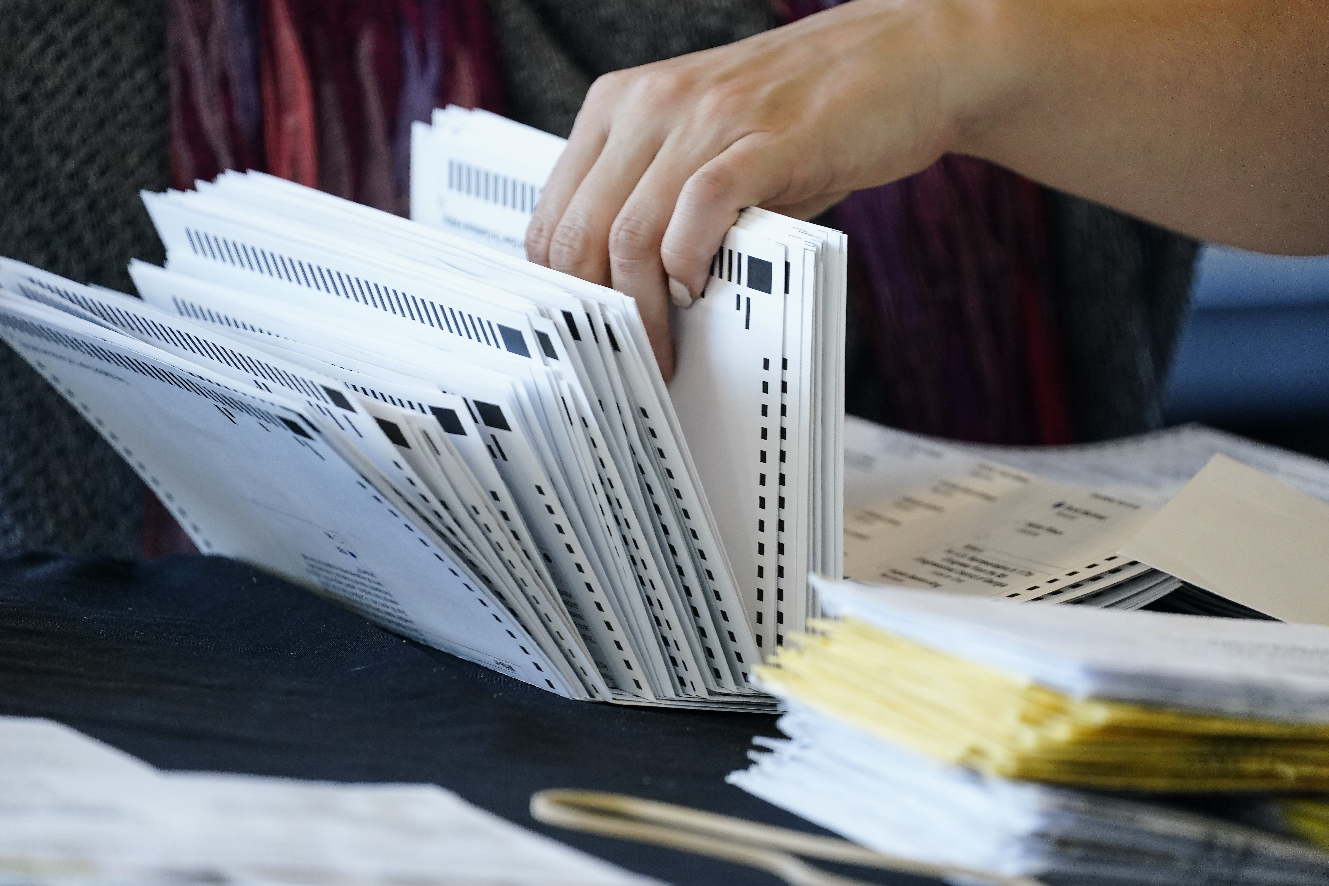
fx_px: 14766
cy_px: 443
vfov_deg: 3.4
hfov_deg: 5.2
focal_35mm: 400
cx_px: 664
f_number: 5.6
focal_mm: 400
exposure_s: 1/200
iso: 2500
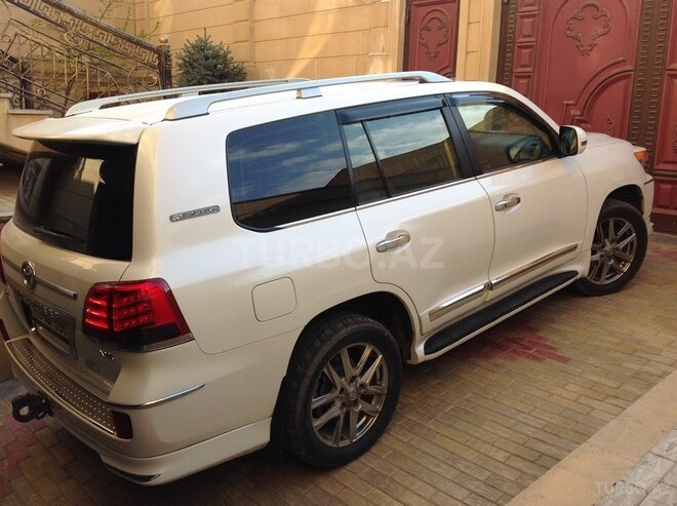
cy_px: 253
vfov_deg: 40.6
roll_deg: -2.2
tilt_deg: -11.2
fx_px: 684
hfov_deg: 52.7
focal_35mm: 35
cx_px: 338
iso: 50
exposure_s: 1/364
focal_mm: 4.28
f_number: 2.4
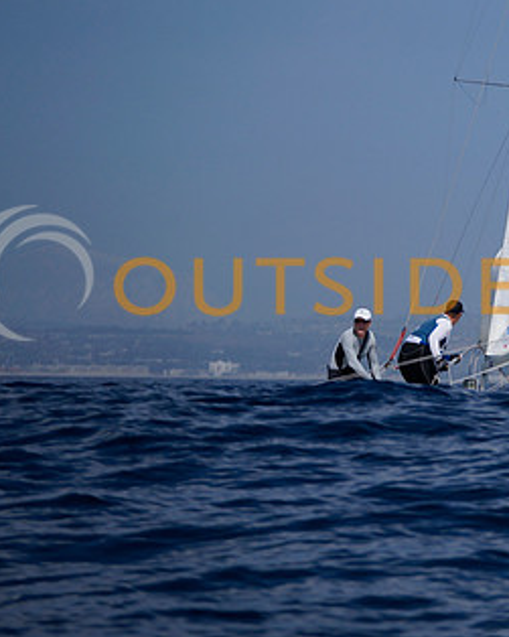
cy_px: 273
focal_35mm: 347
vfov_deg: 5.6
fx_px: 6537
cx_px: 550
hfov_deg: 4.4
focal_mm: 200
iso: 400
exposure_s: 1/5000
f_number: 5.6
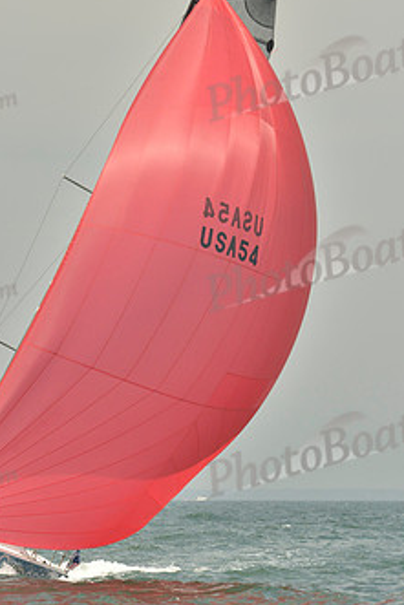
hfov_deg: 5.4
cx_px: 112
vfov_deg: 8.1
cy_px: 196
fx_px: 4271
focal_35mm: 254
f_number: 13
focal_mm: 145
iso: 560
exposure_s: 1/1250
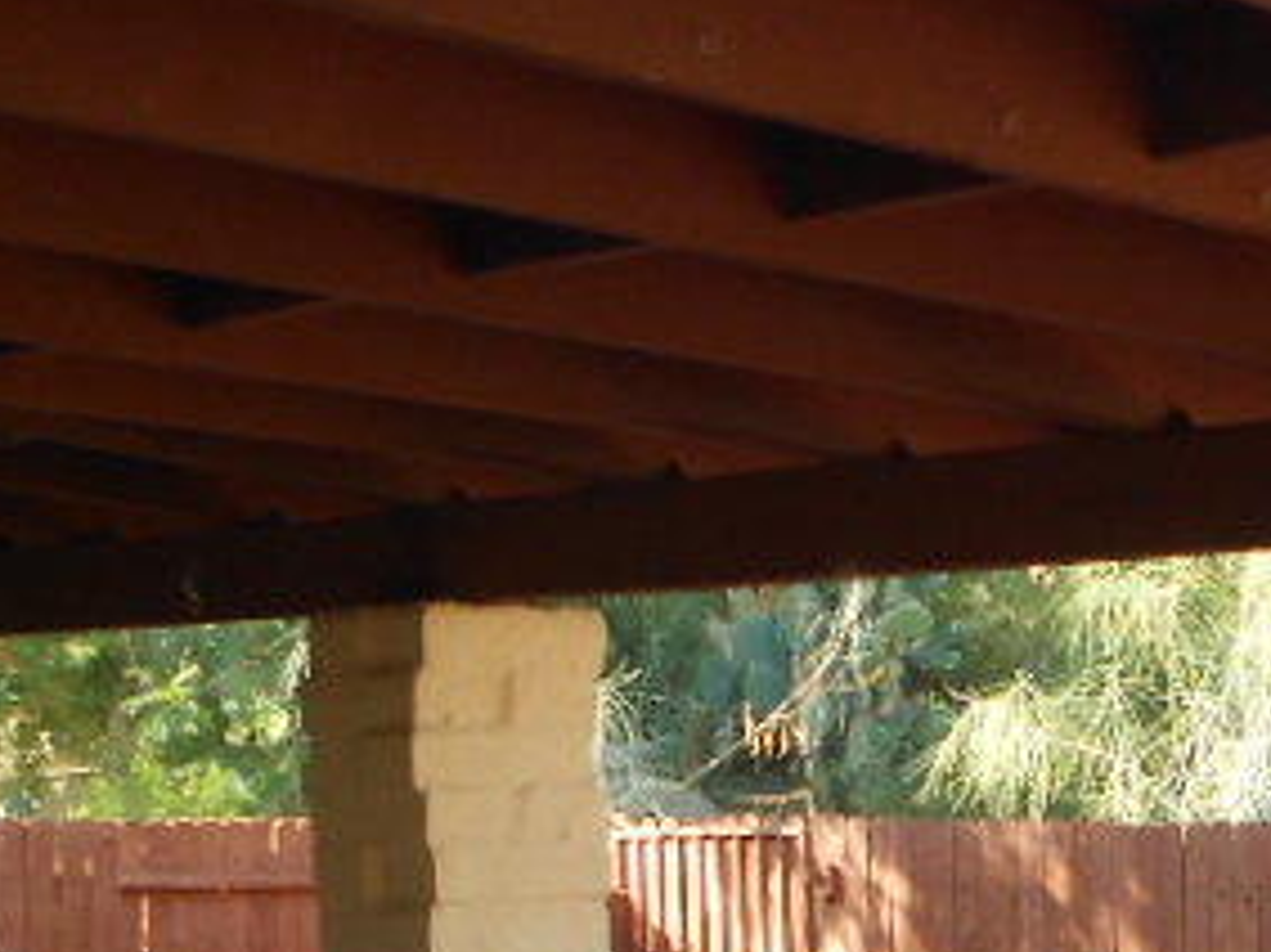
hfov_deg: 20.5
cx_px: 1132
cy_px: 1091
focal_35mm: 94
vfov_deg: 15.2
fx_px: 3450
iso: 80
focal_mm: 4.6
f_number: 3.2
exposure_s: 1/80
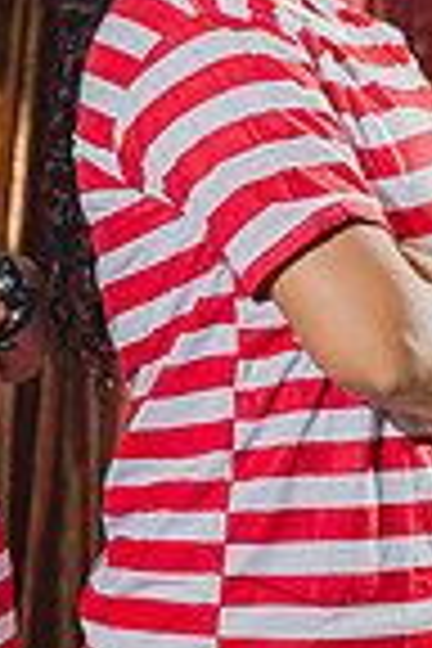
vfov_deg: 7.7
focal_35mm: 266
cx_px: -142
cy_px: 284
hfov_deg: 5.1
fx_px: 4788
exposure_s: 1/200
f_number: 2.5
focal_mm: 85
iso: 200
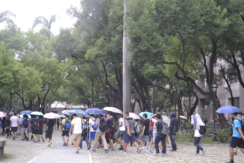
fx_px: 356
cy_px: 82
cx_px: 122
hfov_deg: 37.8
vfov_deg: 25.8
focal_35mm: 52
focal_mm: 35
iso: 3200
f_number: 5.6
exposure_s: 1/160
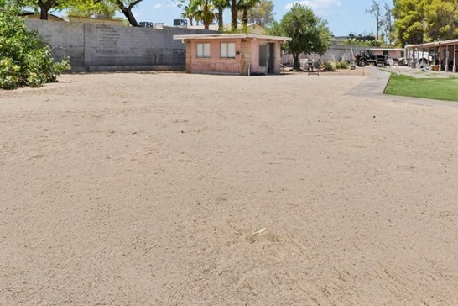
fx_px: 382
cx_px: 330
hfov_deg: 59.4
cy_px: 61
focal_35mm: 30
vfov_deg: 41.7
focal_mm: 16
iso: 200
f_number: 9
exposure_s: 1/30
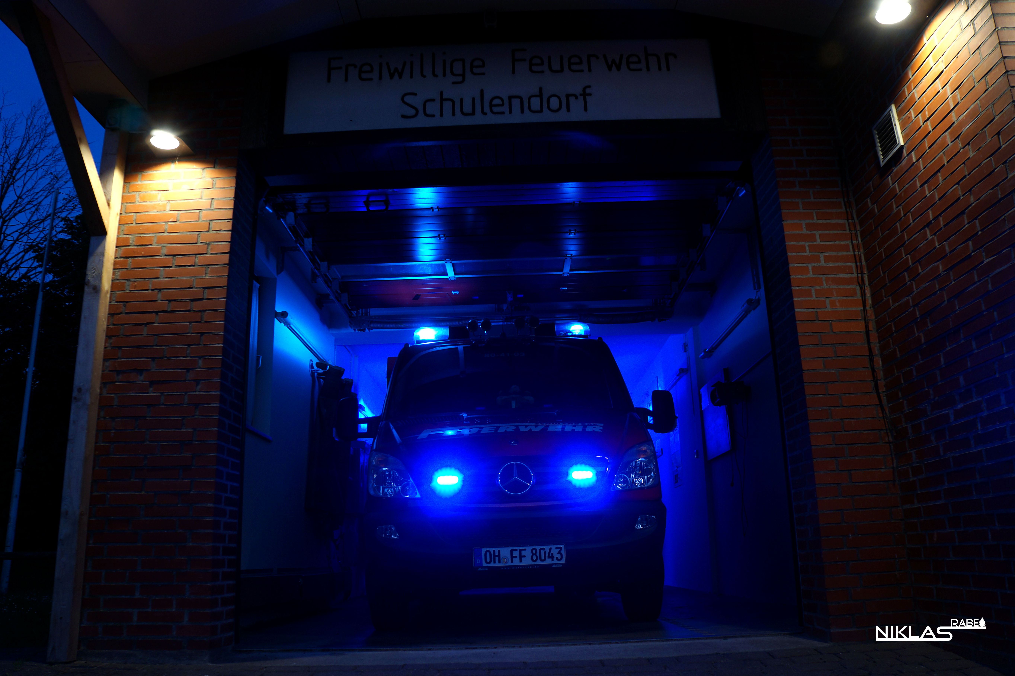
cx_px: 508
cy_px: 338
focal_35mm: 27
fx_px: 761
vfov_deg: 47.9
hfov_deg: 67.4
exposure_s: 1/20
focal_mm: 18
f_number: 5.6
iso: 200
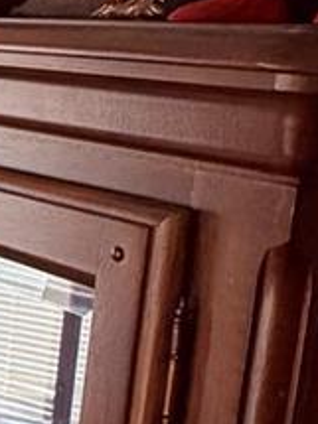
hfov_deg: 10.0
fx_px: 1226
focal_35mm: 100
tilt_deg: -9.1
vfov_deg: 19.6
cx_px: -691
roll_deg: -1.3
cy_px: 191
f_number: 2.2
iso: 100
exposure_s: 1/121
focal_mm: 2.22
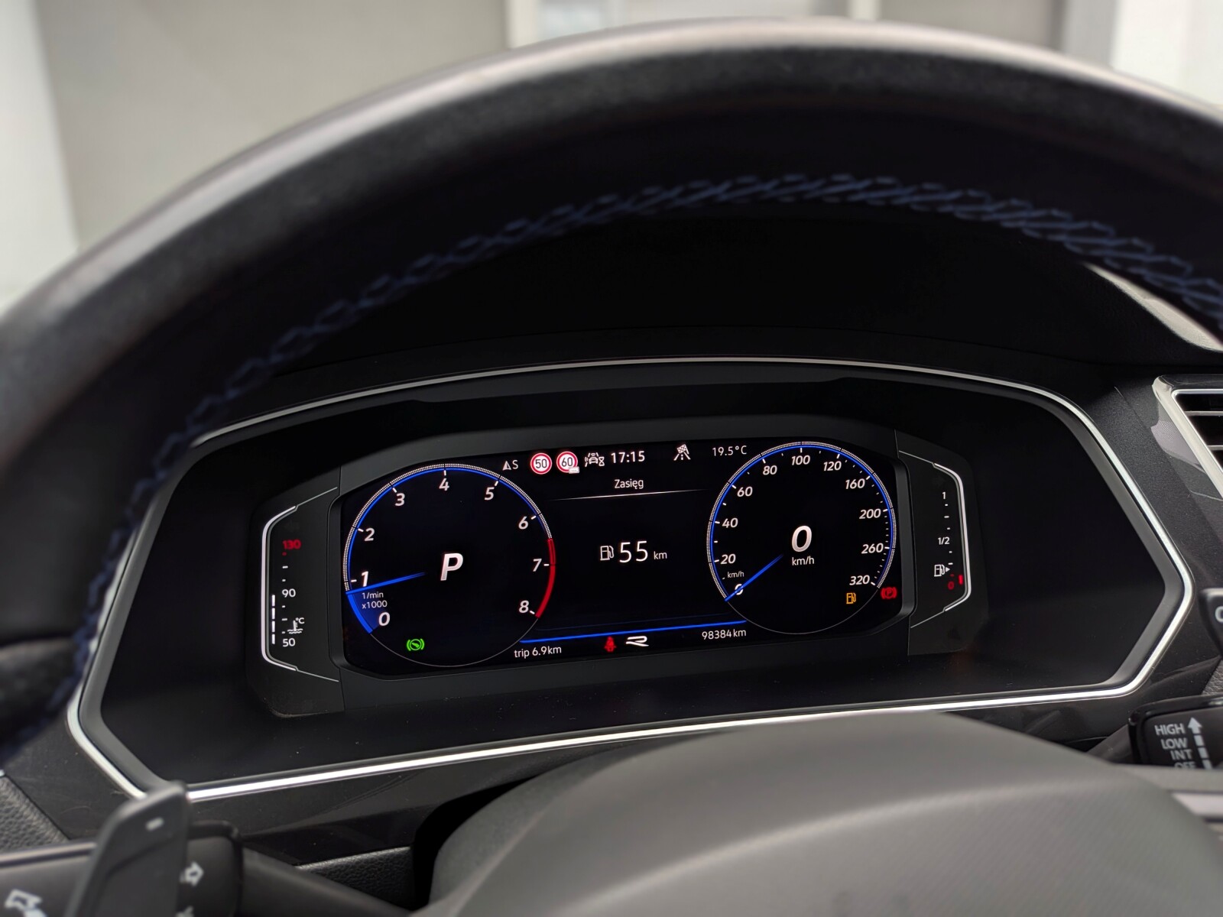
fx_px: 848
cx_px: 612
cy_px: 458
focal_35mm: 24
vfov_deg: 56.8
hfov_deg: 71.6
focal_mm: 4.53
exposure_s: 1/90
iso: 31
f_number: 1.7
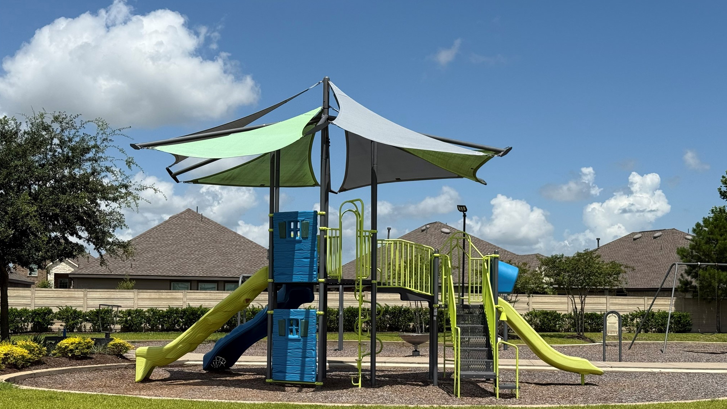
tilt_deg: +2.3
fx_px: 1022
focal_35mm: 53
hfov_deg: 39.2
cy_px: 256
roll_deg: -0.7
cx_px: 366
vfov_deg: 22.6
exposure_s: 1/7874
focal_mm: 6.76
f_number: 1.78
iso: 64
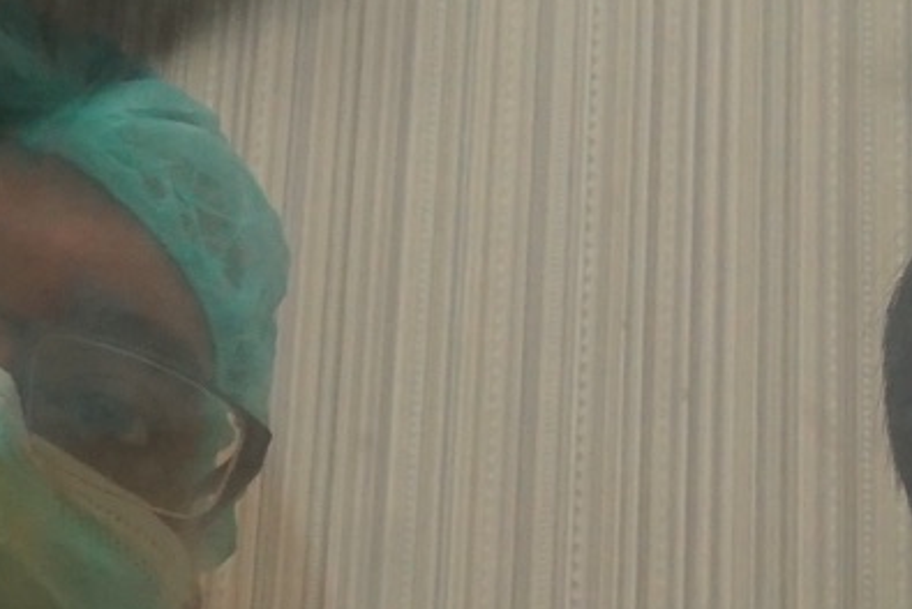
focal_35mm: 170
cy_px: 268
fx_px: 4310
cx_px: 600
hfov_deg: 12.1
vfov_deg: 8.1
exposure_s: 1/80
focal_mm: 28
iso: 1000
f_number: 7.1
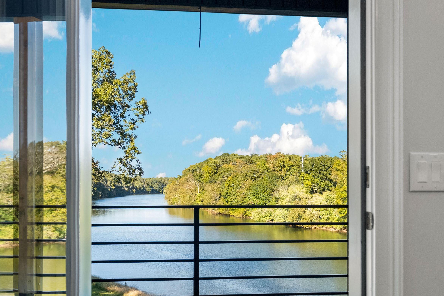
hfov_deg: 41.9
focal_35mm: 47
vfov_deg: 28.5
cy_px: 187
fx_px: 580
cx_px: 209
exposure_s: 1/15
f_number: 7.1
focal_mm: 24
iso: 640
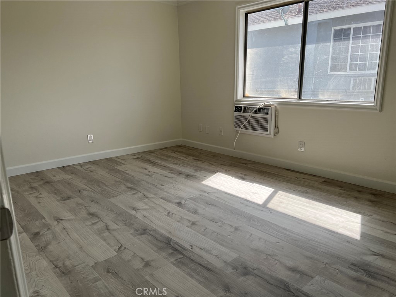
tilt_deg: -13.0
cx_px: 198
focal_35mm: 26
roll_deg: +0.5
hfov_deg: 67.3
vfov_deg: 53.1
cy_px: 148
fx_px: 297
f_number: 1.5
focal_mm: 5.7
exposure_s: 1/1058
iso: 50
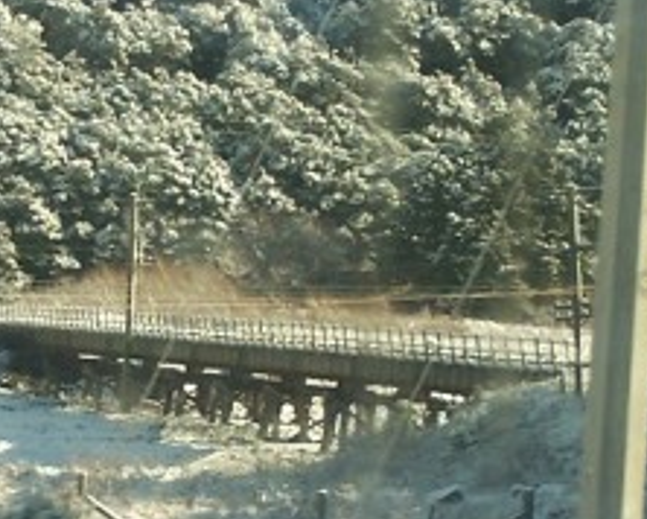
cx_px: 128
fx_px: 6325
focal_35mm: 330
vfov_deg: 4.7
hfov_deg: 5.9
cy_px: 469
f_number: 3.2
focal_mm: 15.6
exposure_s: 1/250
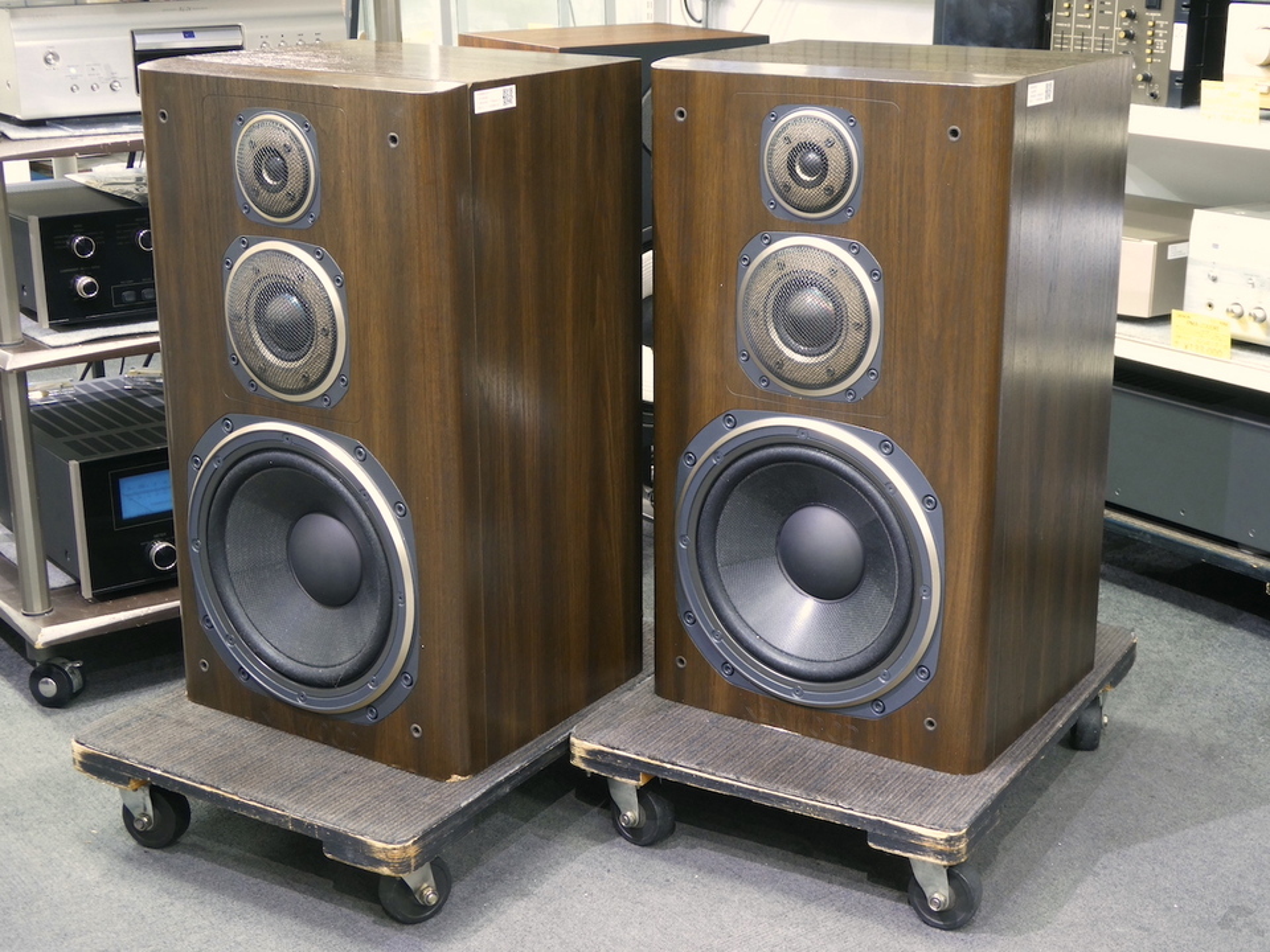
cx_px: 635
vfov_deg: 29.1
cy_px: 476
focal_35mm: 50
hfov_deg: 38.2
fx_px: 1834
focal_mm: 9
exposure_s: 1.3
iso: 100
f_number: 4.5
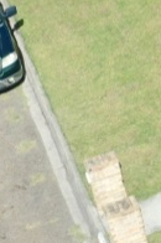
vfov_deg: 10.8
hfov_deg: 6.2
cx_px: 630
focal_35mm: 186
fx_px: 1252
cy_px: -84
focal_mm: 10.26
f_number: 5.6
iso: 100
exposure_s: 1/500
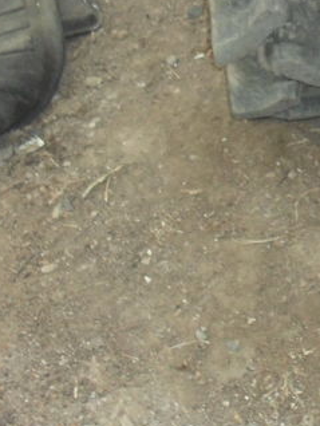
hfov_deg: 12.6
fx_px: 1354
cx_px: 529
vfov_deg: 17.7
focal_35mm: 110
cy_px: 68
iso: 200
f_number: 3.2
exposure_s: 1/45
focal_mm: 6.3
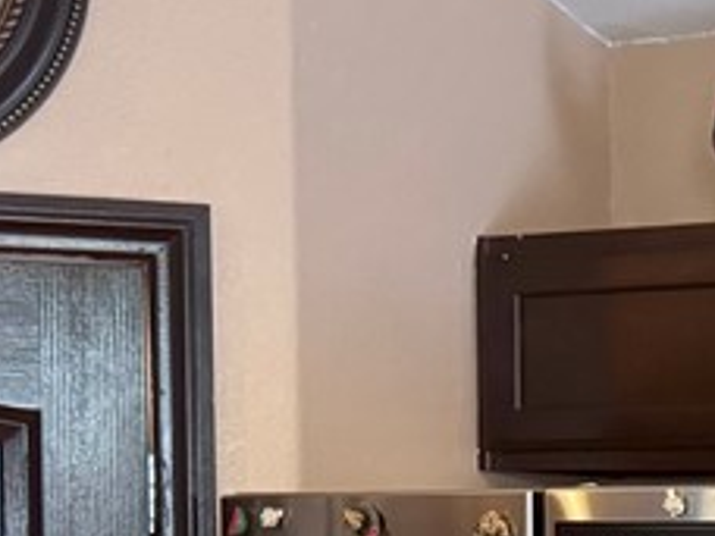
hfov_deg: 17.1
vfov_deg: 13.3
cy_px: 674
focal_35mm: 108
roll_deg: -0.9
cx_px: 928
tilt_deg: -3.2
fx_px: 2231
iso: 640
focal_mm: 6.76
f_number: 1.78
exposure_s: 1/40
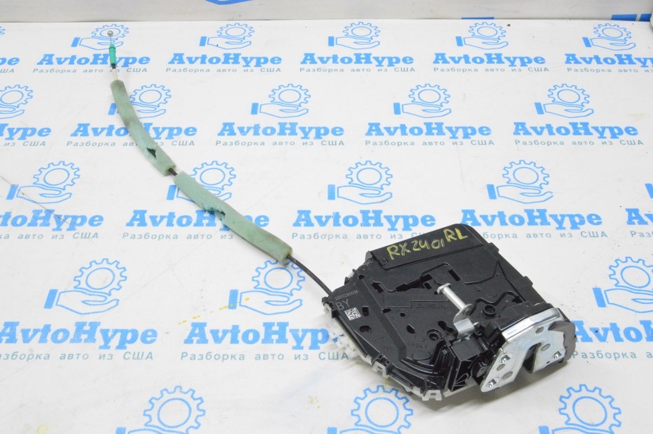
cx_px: 326
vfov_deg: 34.2
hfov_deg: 49.6
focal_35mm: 39
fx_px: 707
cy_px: 217
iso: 6400
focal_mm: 26
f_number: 20
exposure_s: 1/20
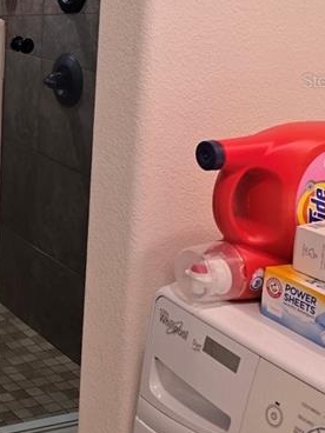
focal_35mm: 75
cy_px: 80
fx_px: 939
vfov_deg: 25.5
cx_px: -144
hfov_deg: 17.8
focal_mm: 6.3
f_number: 1.7
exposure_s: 1/120
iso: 100
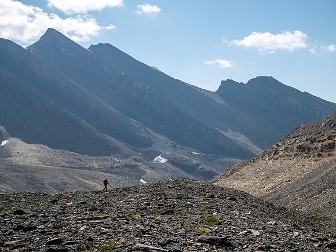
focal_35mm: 56
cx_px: 168
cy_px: 126
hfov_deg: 34.3
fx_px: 544
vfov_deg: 26.1
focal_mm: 28
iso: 200
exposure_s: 1/320
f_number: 8
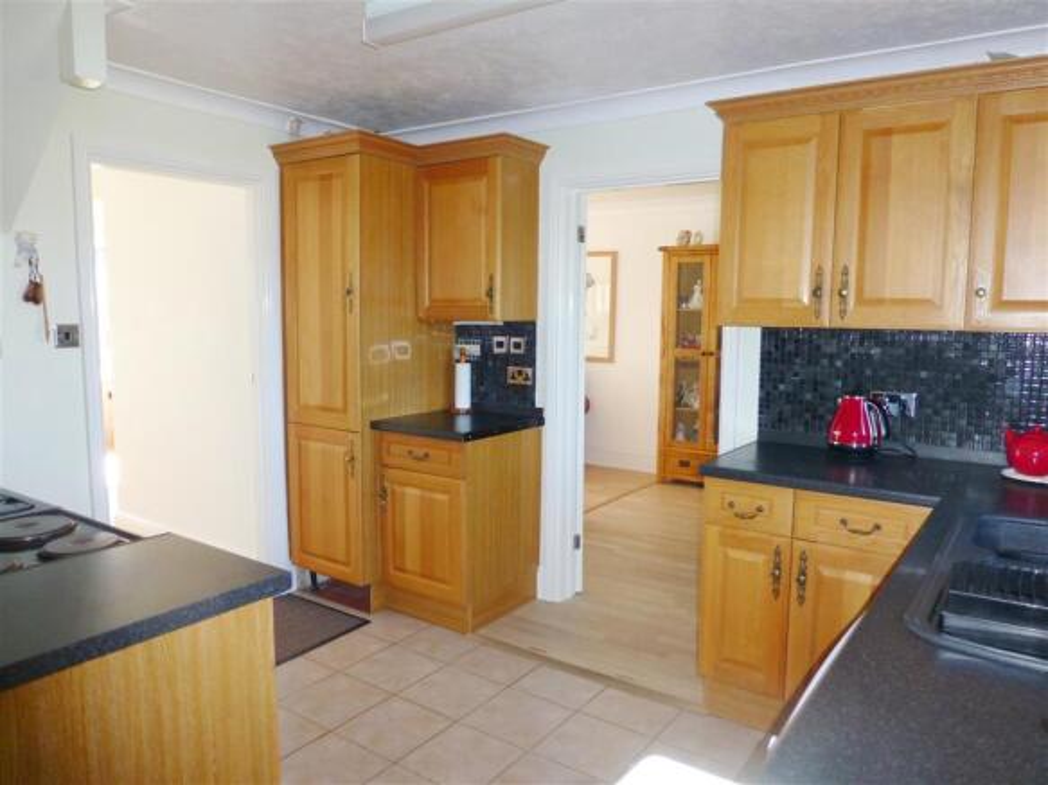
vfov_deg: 56.8
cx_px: 524
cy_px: 392
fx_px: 726
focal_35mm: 24
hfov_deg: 71.6
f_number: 3.3
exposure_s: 1/60
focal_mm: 4.3
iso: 200
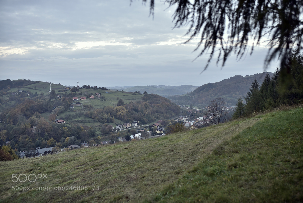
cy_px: 102
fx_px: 295
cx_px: 152
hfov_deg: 54.4
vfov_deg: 37.9
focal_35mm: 35
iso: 400
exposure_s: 1/125
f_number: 2.5
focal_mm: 35
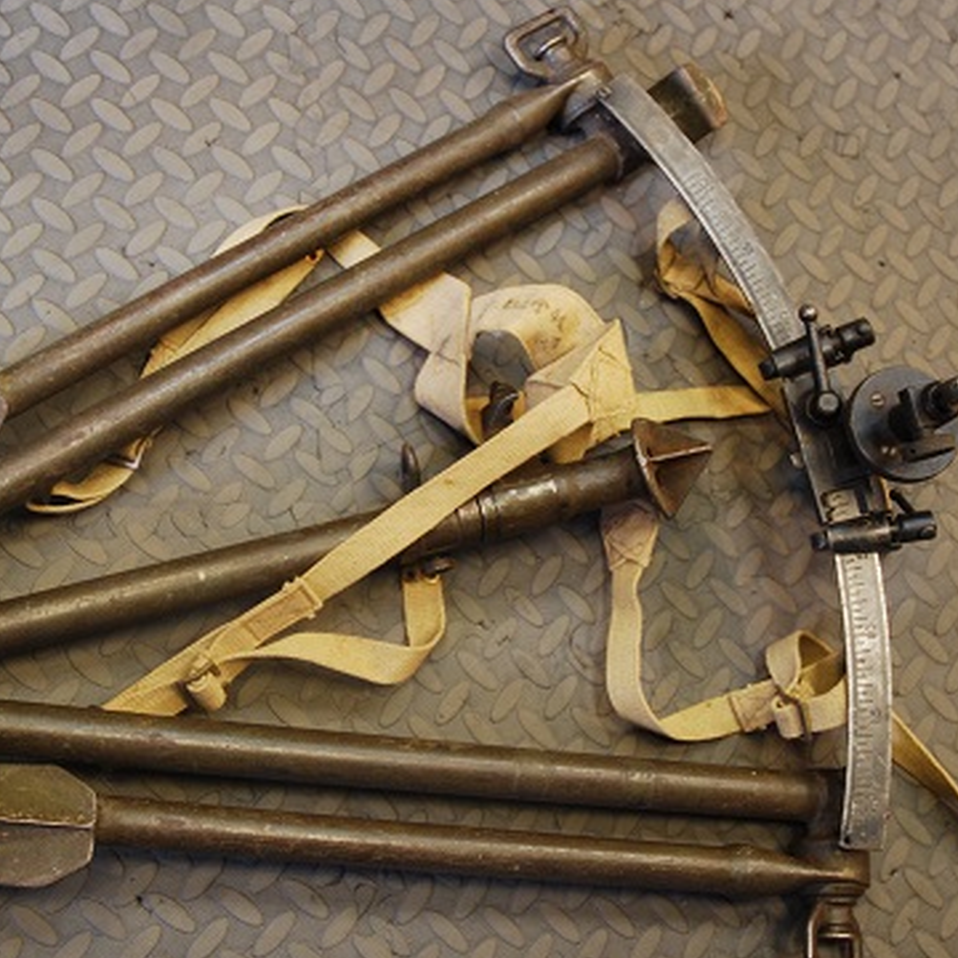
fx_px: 1597
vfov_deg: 33.4
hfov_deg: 33.2
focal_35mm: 51
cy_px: 491
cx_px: 338
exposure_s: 1/30
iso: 500
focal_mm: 24
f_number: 3.8
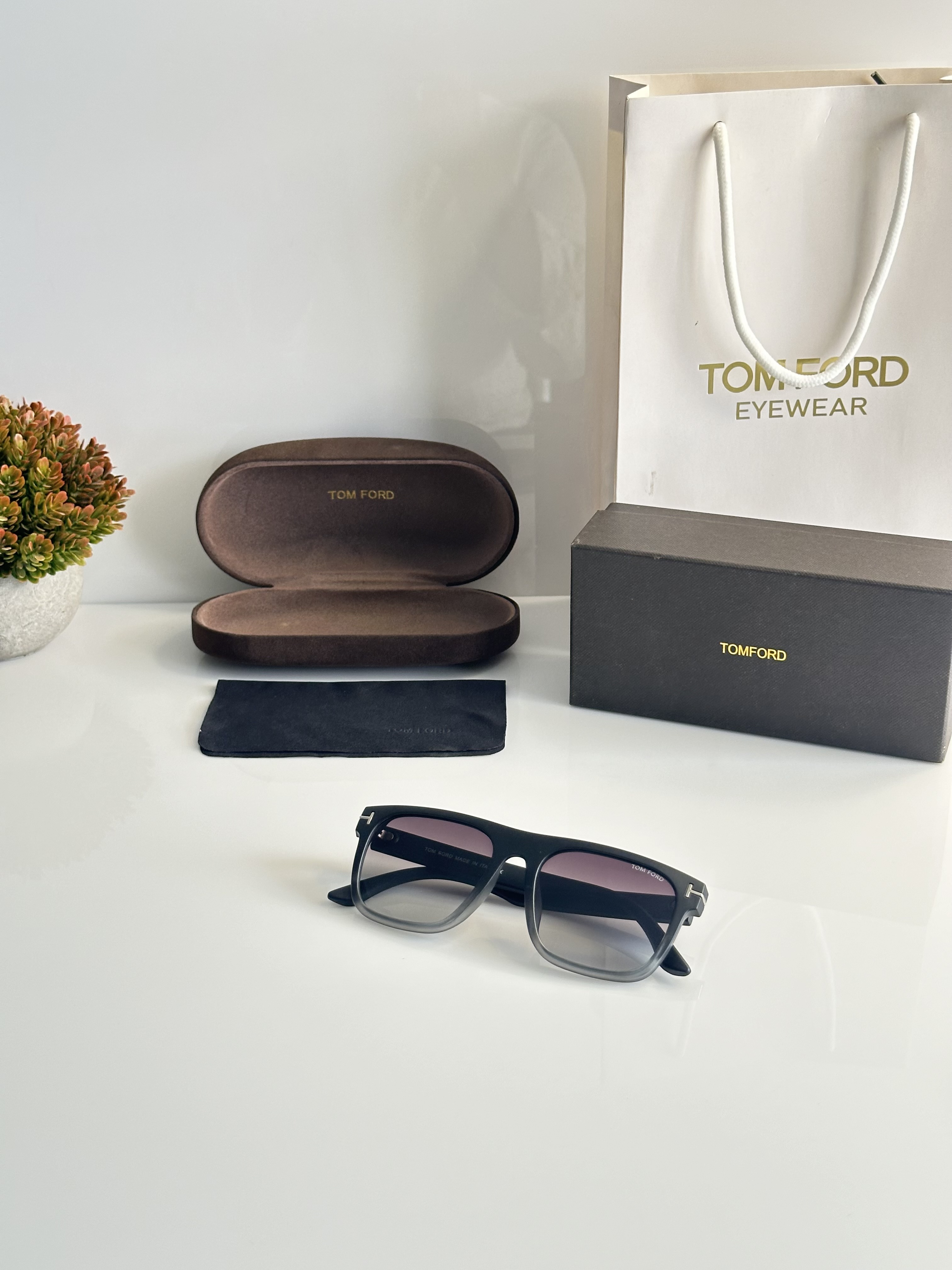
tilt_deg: -24.7
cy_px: 635
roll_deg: +1.4
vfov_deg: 39.7
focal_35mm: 48
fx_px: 1760
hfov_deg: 30.3
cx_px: 476
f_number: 1.78
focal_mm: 6.86
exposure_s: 1/60
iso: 125
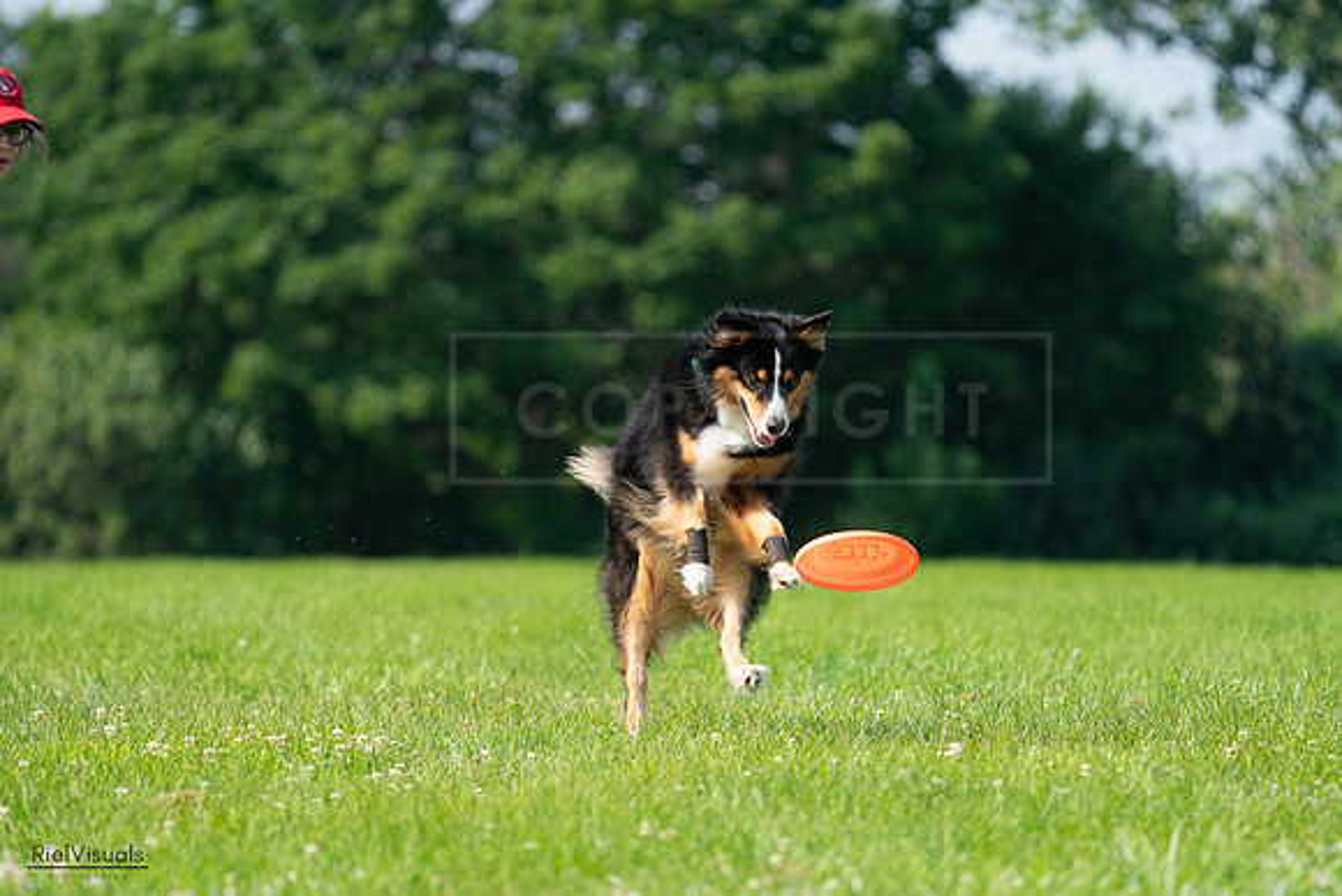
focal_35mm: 329
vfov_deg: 4.2
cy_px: 448
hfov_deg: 6.3
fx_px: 12267
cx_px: 671
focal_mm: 329
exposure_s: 1/4000
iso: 2000
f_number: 6.3
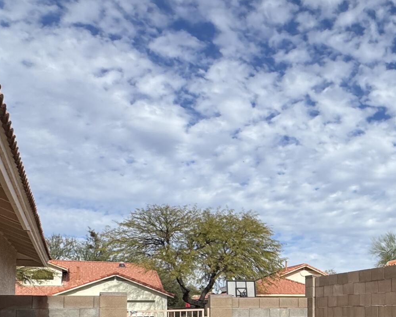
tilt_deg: +3.4
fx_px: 481
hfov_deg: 39.4
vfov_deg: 34.6
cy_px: 281
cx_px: 398
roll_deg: +0.7
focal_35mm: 41
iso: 40
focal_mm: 2.22
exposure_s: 1/2674
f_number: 2.2
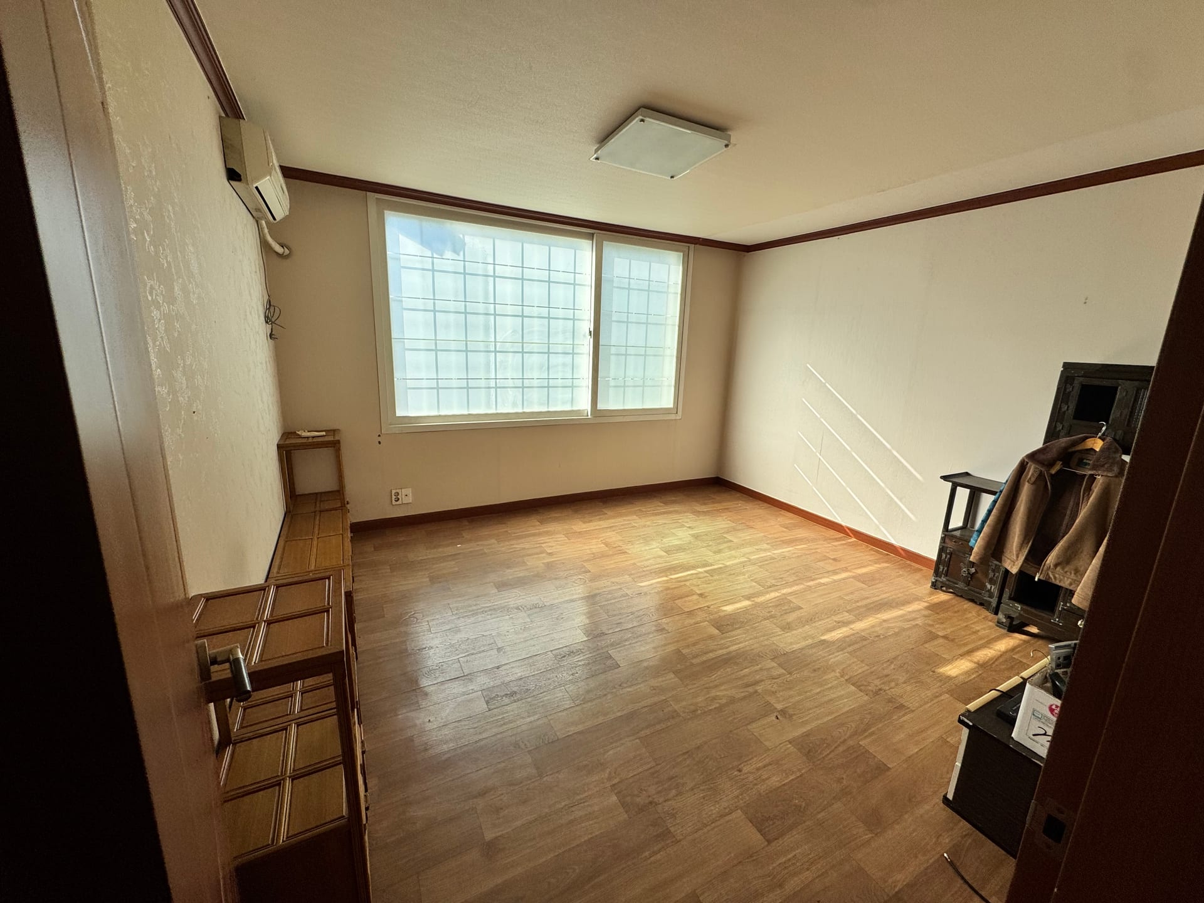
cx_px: 602
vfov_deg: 85.7
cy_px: 452
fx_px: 487
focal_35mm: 14
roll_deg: -2.6
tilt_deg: -13.7
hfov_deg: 102.1
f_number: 2.2
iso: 50
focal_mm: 2.22
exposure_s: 1/657
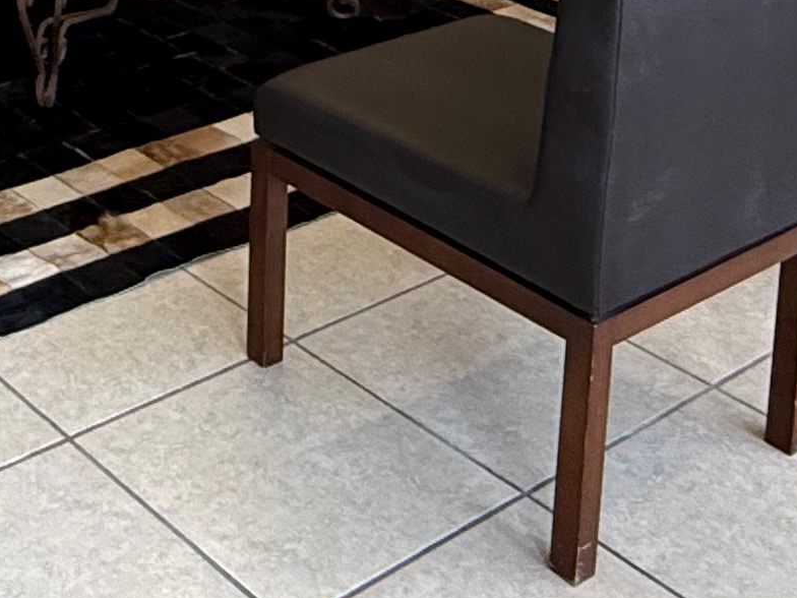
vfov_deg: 17.8
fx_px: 1658
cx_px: 13
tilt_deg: -8.4
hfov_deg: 25.8
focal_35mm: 72
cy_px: -356
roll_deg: -0.6
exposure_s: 1/120
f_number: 2.2
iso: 250
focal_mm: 2.22
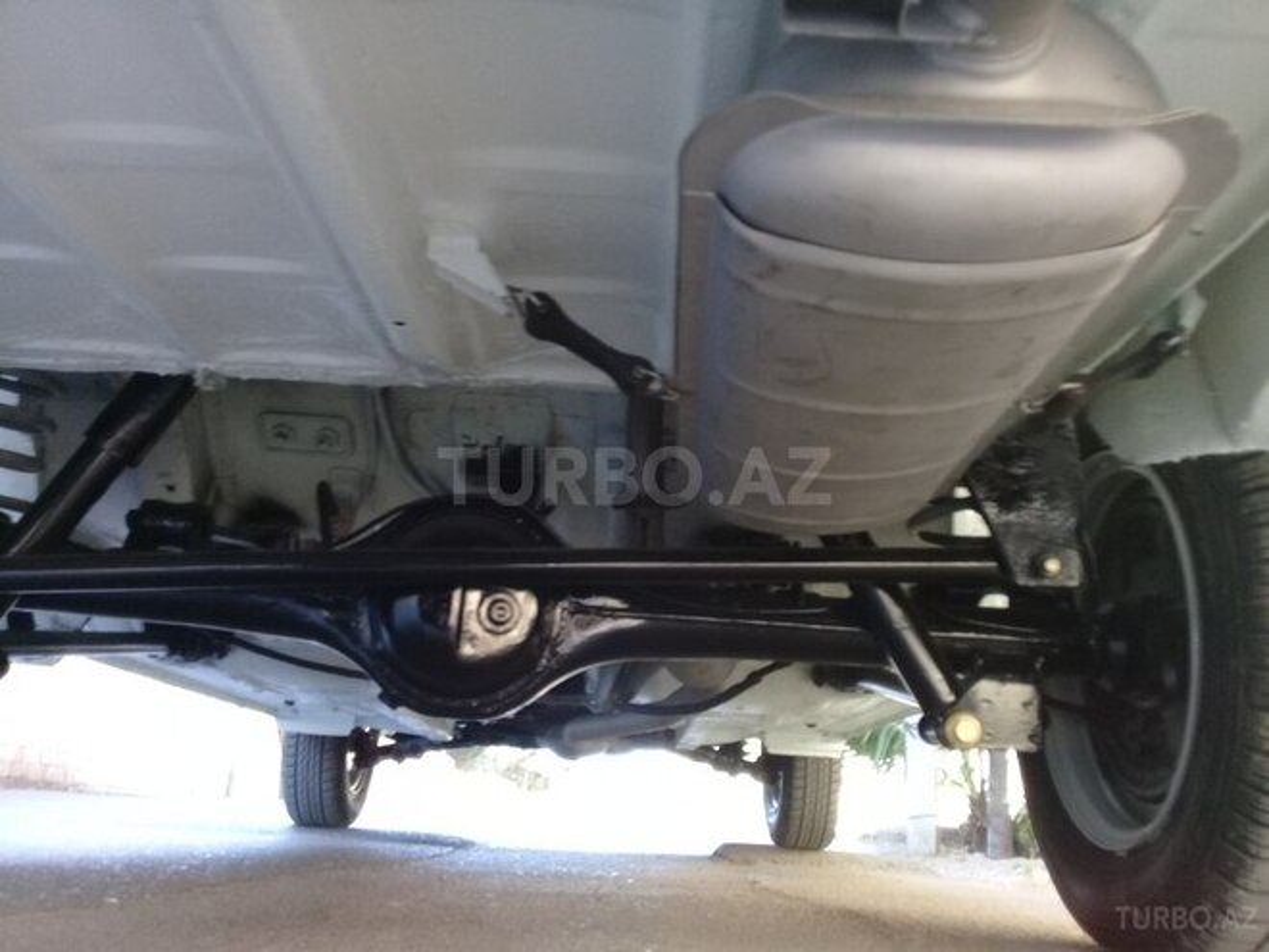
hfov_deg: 58.4
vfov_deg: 45.4
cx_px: 634
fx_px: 1136
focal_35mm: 31
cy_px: 476
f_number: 2.2
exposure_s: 1/33
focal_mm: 3.3
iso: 80
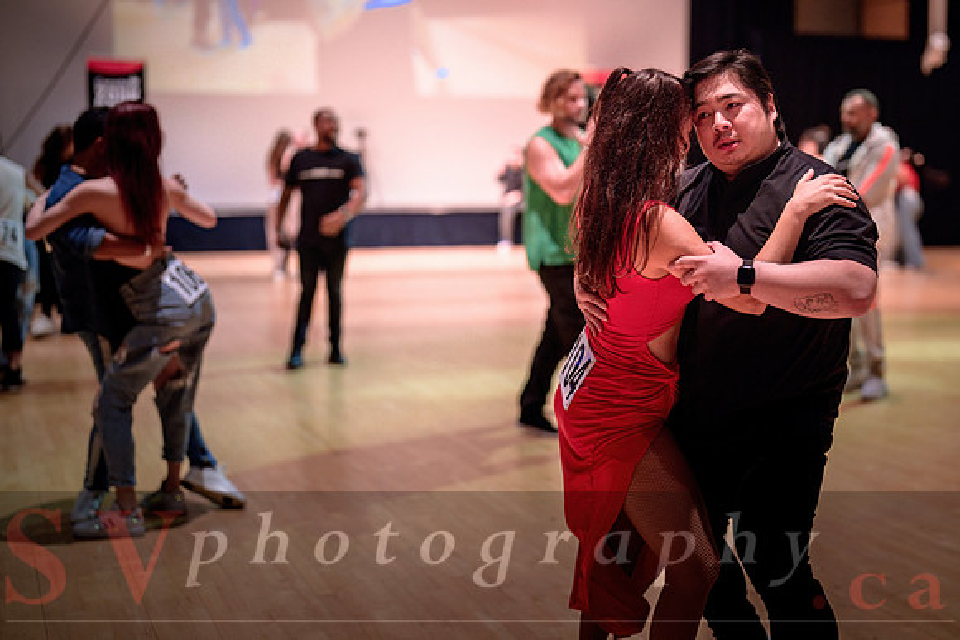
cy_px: 270
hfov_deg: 33.6
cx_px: 566
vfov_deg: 22.8
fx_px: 1587
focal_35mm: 60
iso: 1250
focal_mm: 50
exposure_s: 1/200
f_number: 1.4
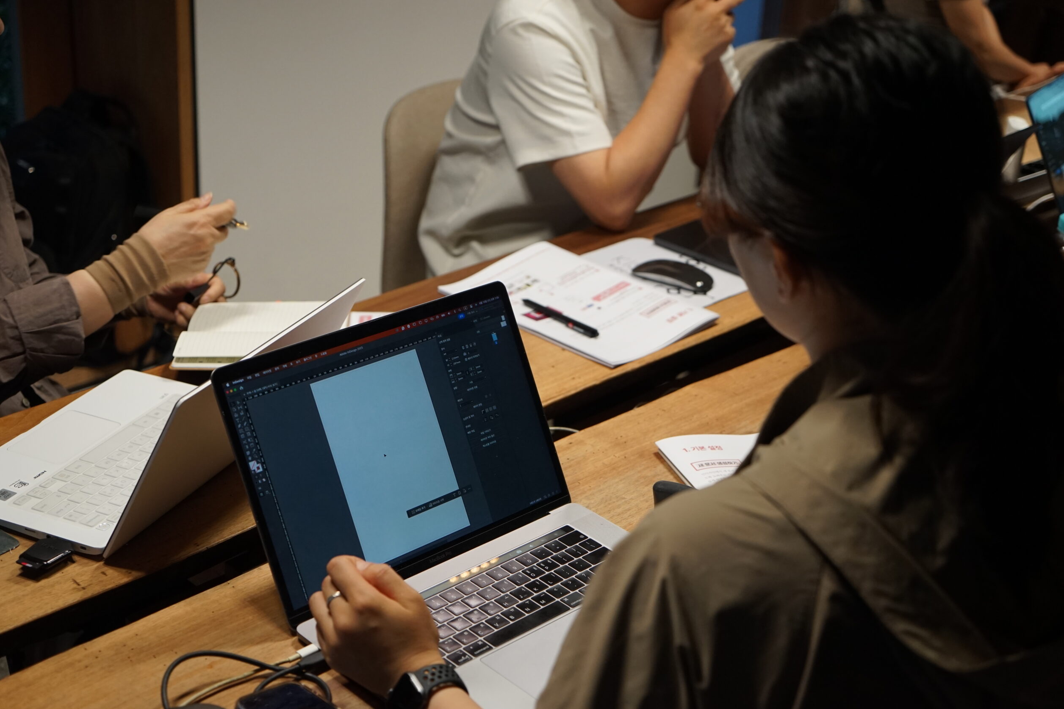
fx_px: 1566
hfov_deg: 37.5
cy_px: 354
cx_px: 535
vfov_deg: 25.5
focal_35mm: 53
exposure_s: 1/160
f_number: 4
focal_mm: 52
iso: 1250
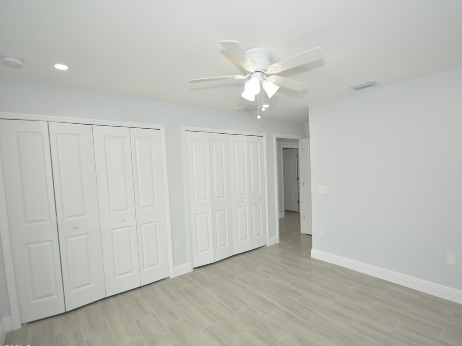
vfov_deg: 74.7
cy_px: 177
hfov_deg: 90.6
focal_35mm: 17
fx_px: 227
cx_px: 259
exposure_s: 1/60
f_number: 4
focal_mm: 10
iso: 200
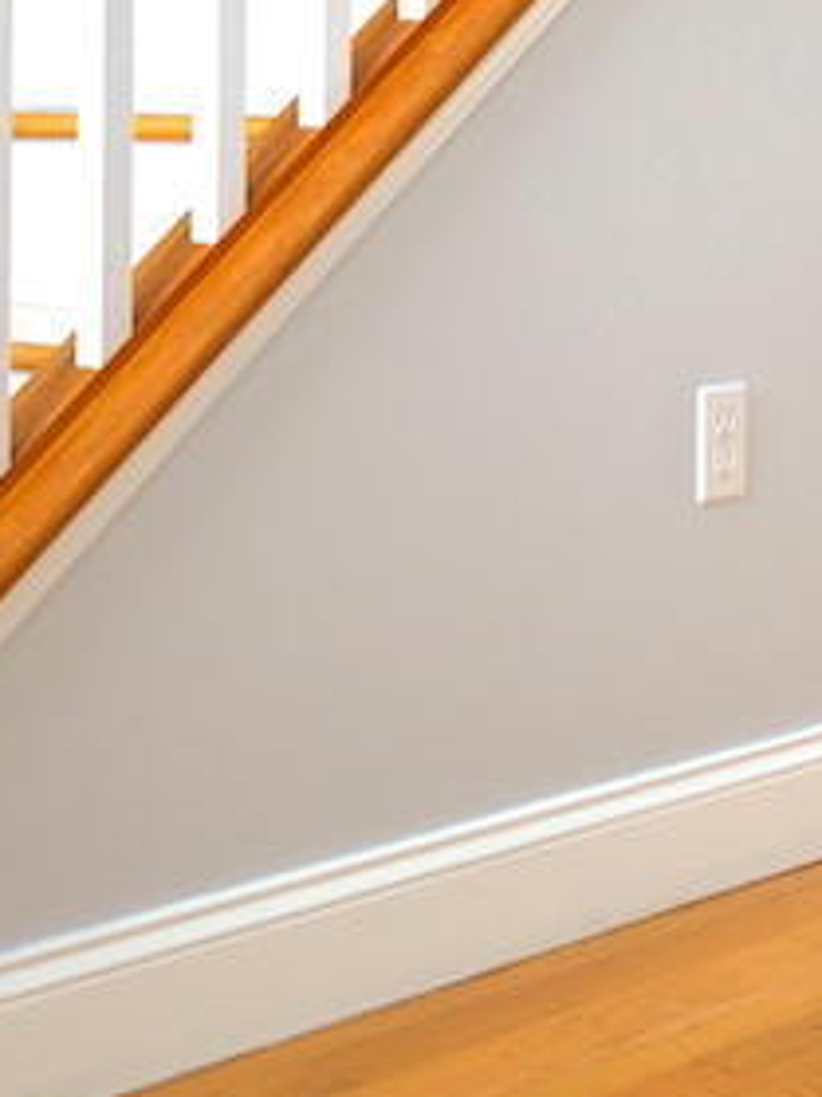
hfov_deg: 15.2
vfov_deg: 19.9
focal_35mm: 95
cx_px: 846
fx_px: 3010
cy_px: -39
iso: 400
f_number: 3.5
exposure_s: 1/100
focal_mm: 18
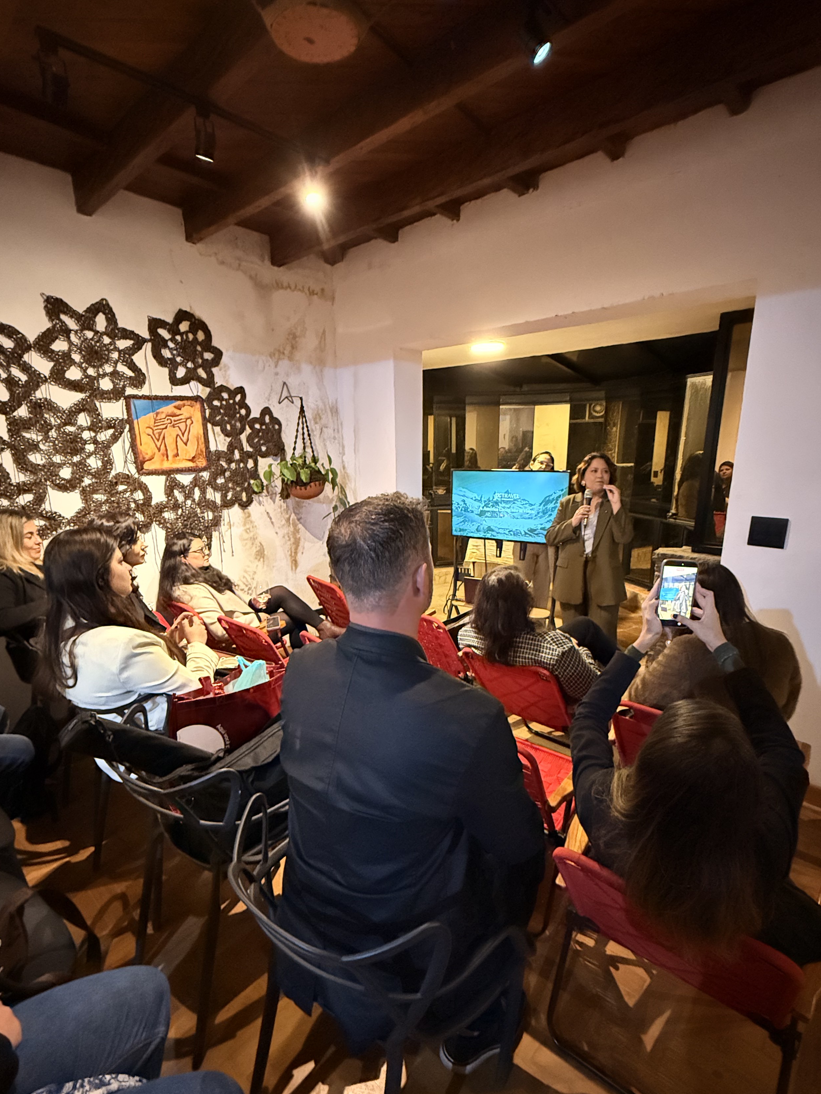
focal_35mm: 17
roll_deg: +0.0
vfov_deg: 90.9
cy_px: 586
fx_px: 538
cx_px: 413
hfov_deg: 74.7
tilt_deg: -14.0
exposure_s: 1/40
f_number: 2.2
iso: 1250
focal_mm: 2.22
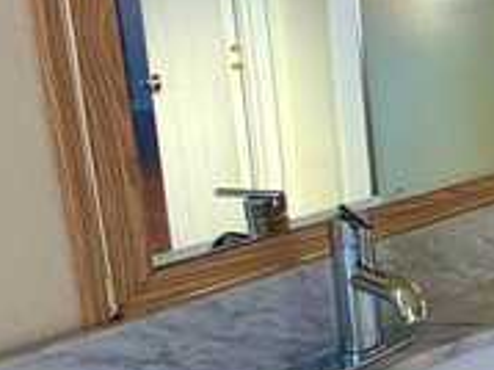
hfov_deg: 25.5
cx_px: 787
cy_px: 102
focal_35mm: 50
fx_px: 713
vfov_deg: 28.7
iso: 100
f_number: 2.2
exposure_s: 1/121
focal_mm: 2.22
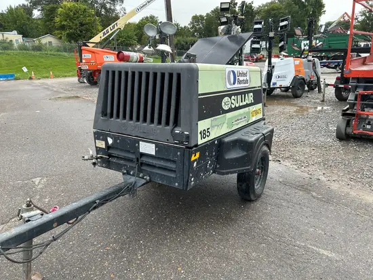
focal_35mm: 26
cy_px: 140
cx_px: 186
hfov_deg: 67.3
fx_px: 280
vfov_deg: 53.1
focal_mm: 5.7
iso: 50
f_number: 1.5
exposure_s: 1/380
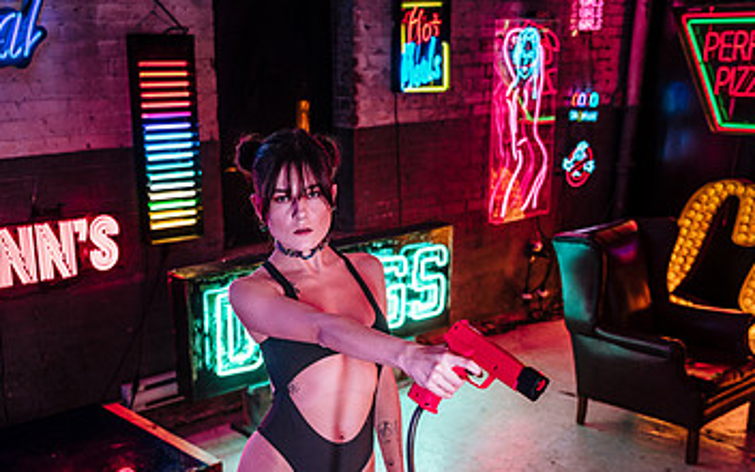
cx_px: 328
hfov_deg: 42.6
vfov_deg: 26.6
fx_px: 967
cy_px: 409
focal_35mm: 47
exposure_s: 1/100
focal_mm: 28
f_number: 2.8
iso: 200
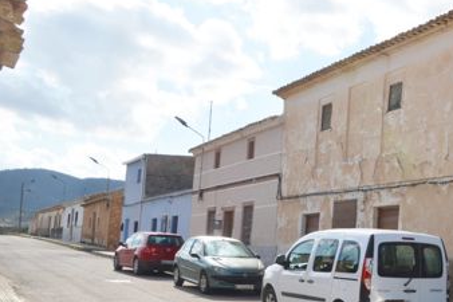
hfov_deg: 35.9
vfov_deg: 26.8
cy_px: 209
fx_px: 629
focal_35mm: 50
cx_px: 450
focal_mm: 16
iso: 100
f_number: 9
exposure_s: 1/200
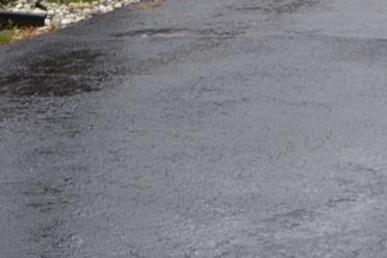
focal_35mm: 186
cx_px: 599
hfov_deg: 10.6
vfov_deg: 6.9
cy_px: -420
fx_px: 1999
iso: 100
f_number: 6.3
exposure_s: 1/200
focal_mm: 20
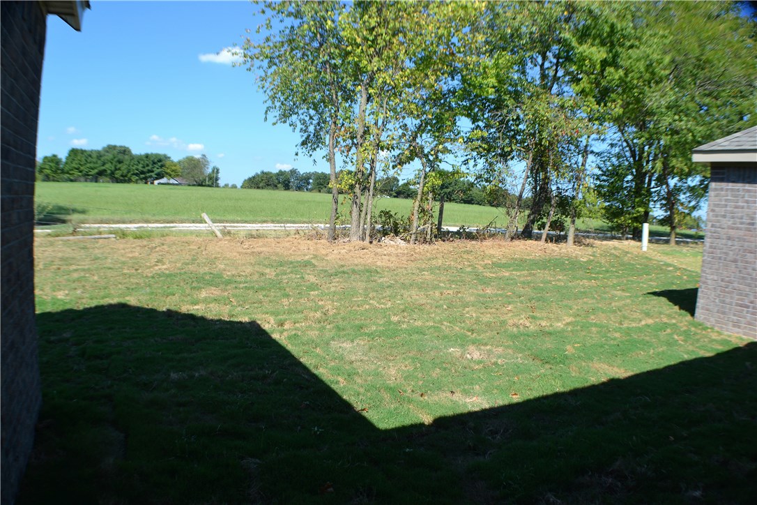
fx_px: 631
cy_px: 252
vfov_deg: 43.6
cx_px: 378
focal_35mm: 30
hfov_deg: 61.9
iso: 100
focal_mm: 20
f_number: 7.1
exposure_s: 1/200
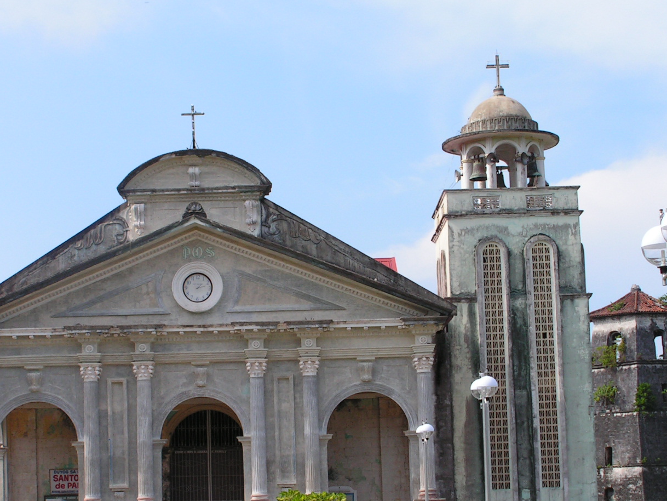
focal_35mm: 88
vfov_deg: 16.8
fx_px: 1696
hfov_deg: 22.2
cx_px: 338
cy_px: 310
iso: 50
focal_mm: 11.1
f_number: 5.6
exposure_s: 1/250
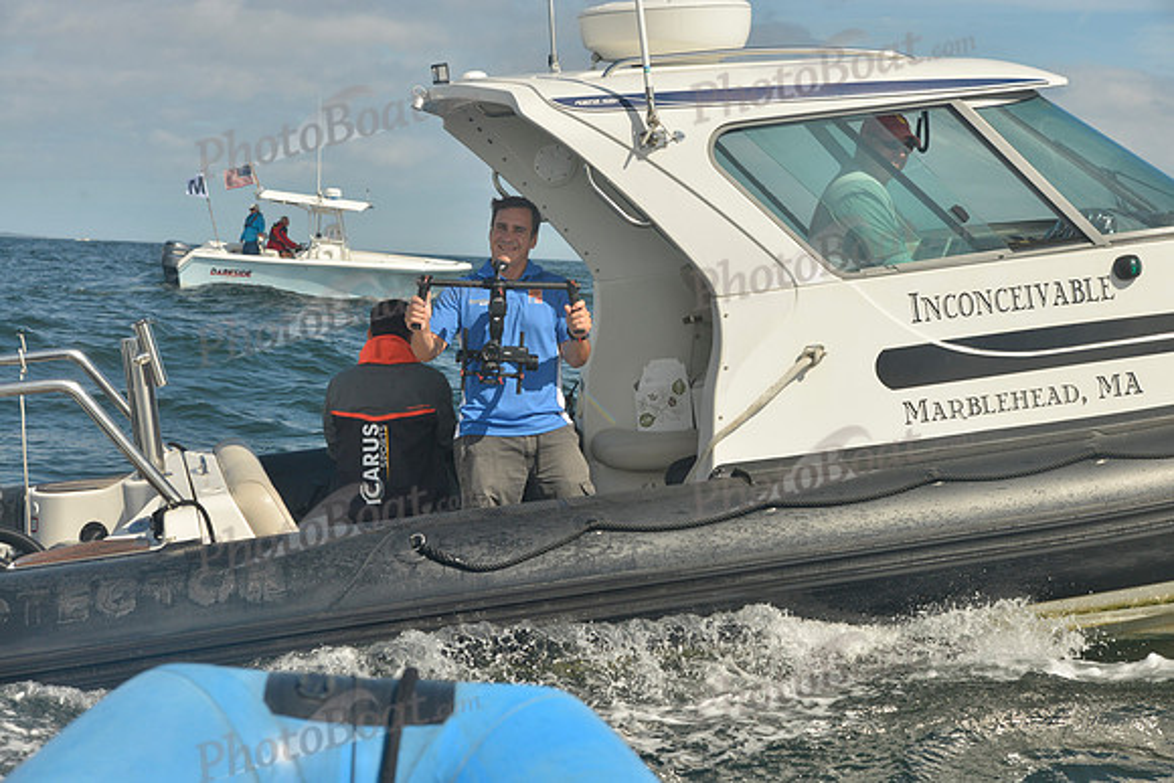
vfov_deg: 19.5
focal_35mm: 70
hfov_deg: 28.8
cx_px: 587
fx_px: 2283
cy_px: 392
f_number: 10
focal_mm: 70
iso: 400
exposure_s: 1/1250
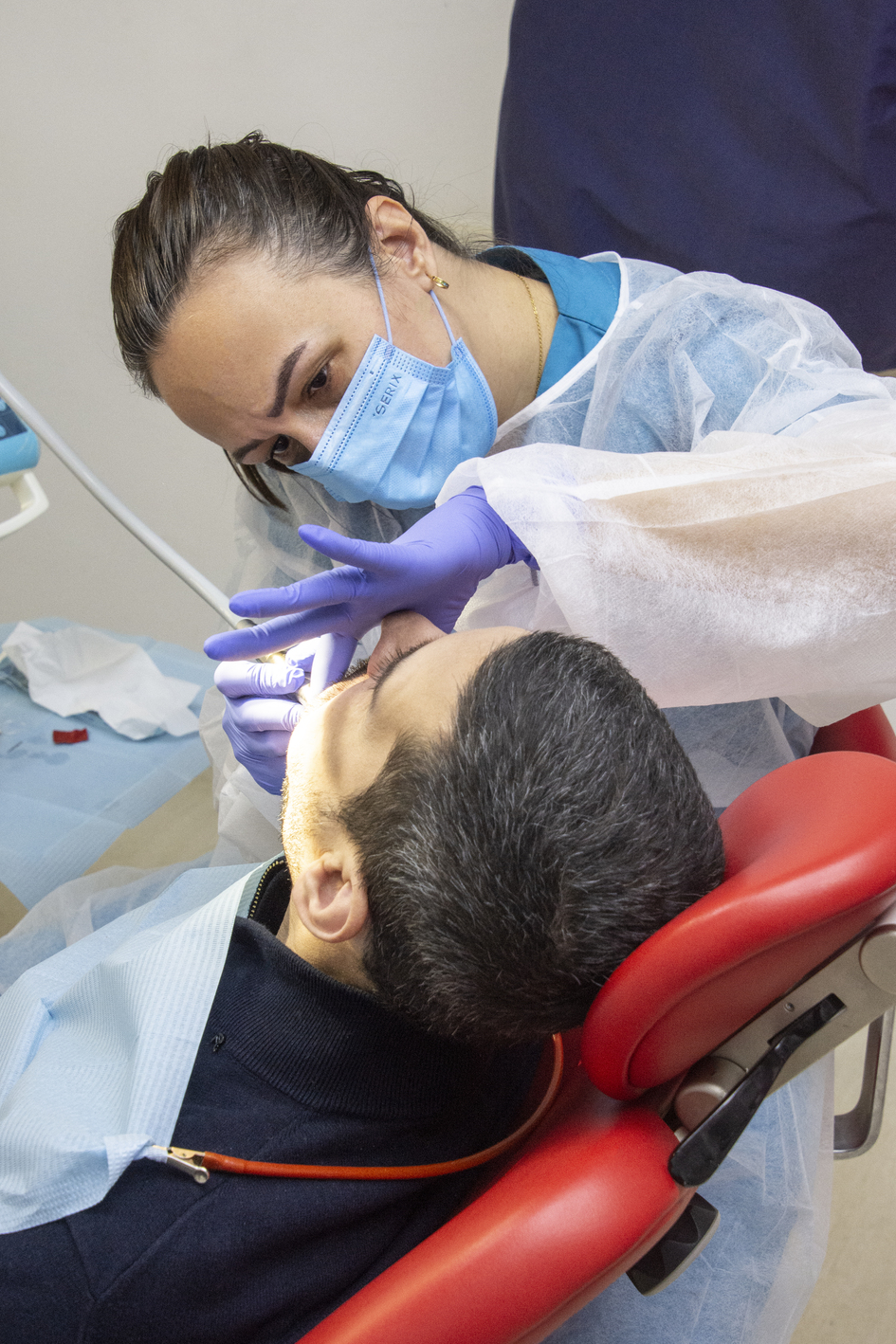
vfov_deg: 35.9
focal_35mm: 56
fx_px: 2073
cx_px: 454
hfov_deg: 24.4
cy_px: 697
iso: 2000
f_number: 6.3
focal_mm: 35
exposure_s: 1/200
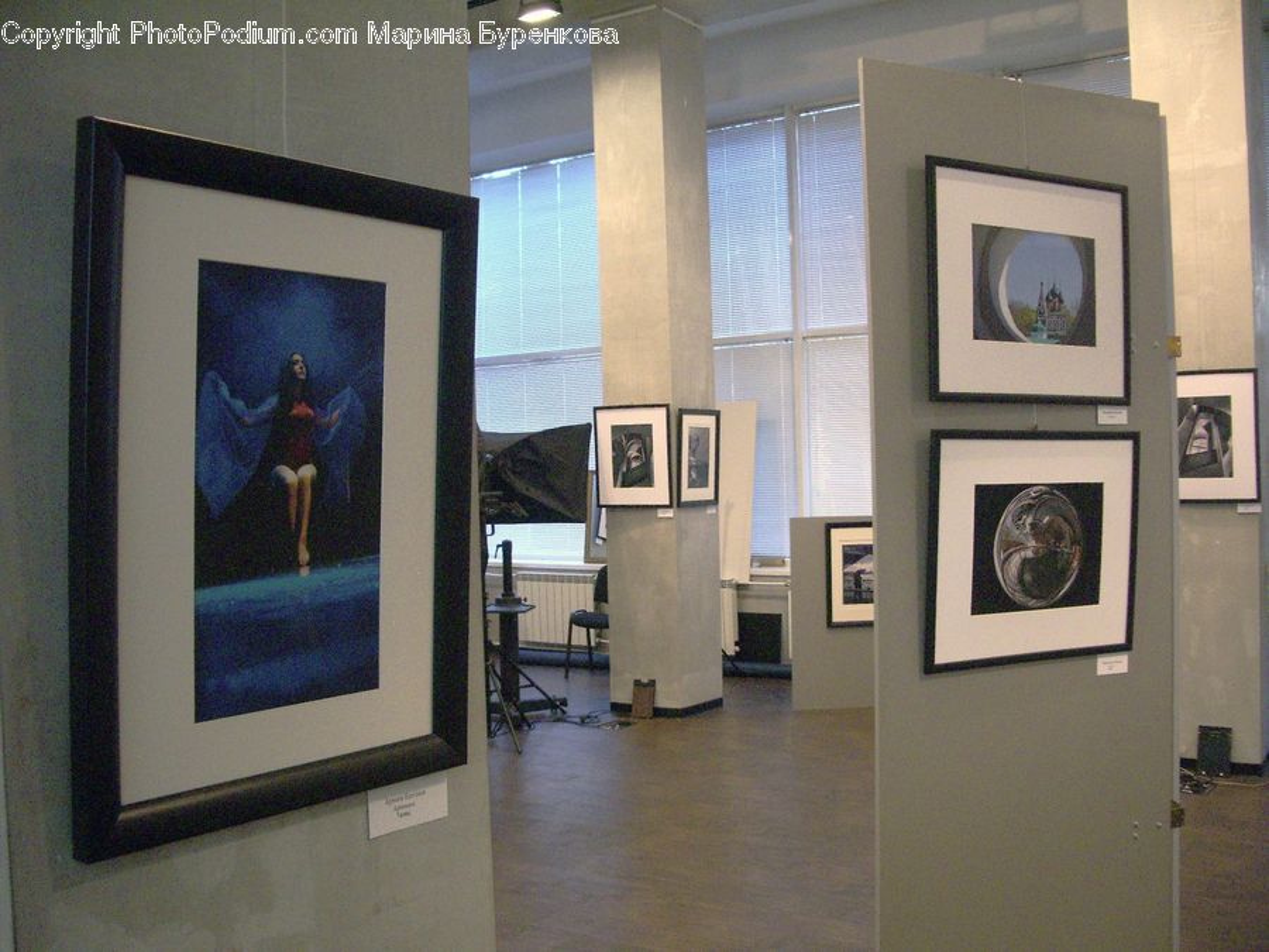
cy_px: 476
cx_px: 634
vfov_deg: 40.7
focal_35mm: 35
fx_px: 1283
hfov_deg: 52.6
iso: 320
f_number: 2.6
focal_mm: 5.8
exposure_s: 1/40
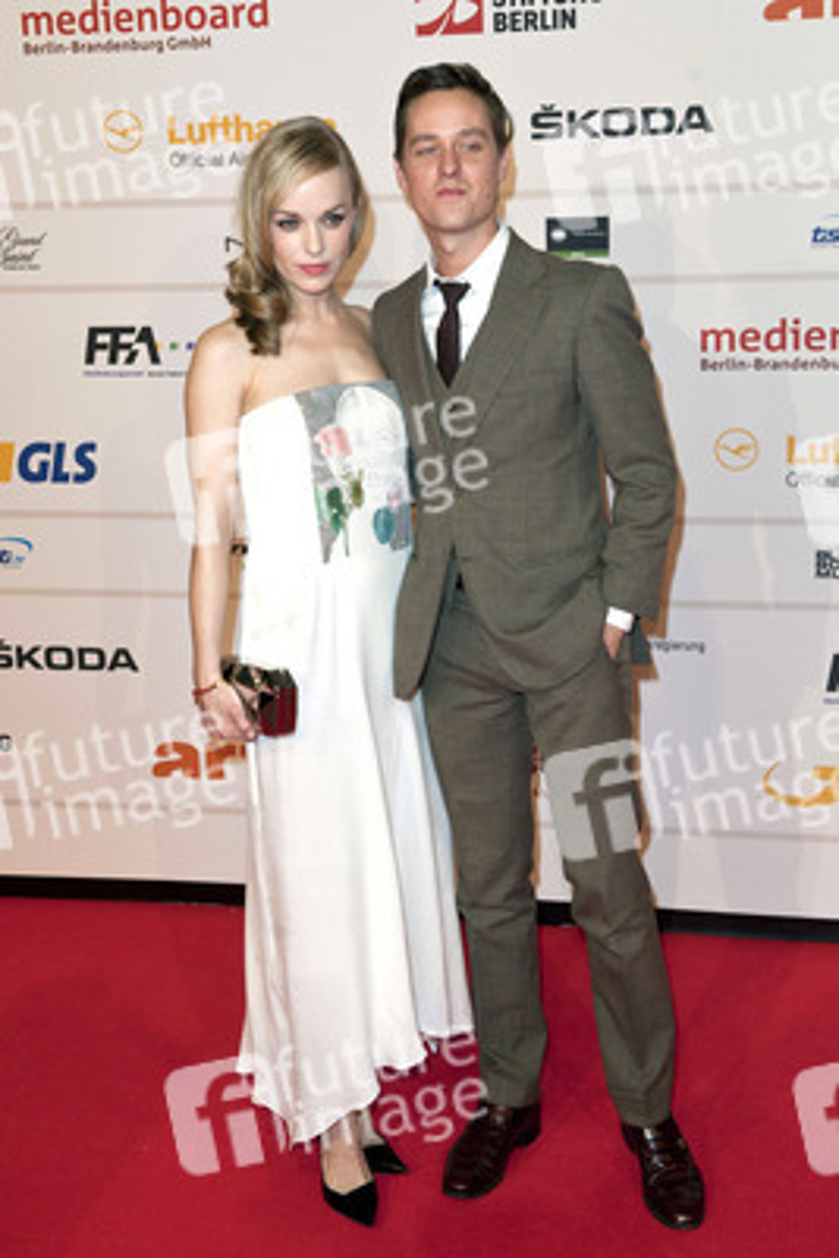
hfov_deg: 28.1
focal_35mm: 48
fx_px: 1676
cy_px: 629
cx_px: 420
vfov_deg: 41.1
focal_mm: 48
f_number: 5.6
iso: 800
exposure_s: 1/250
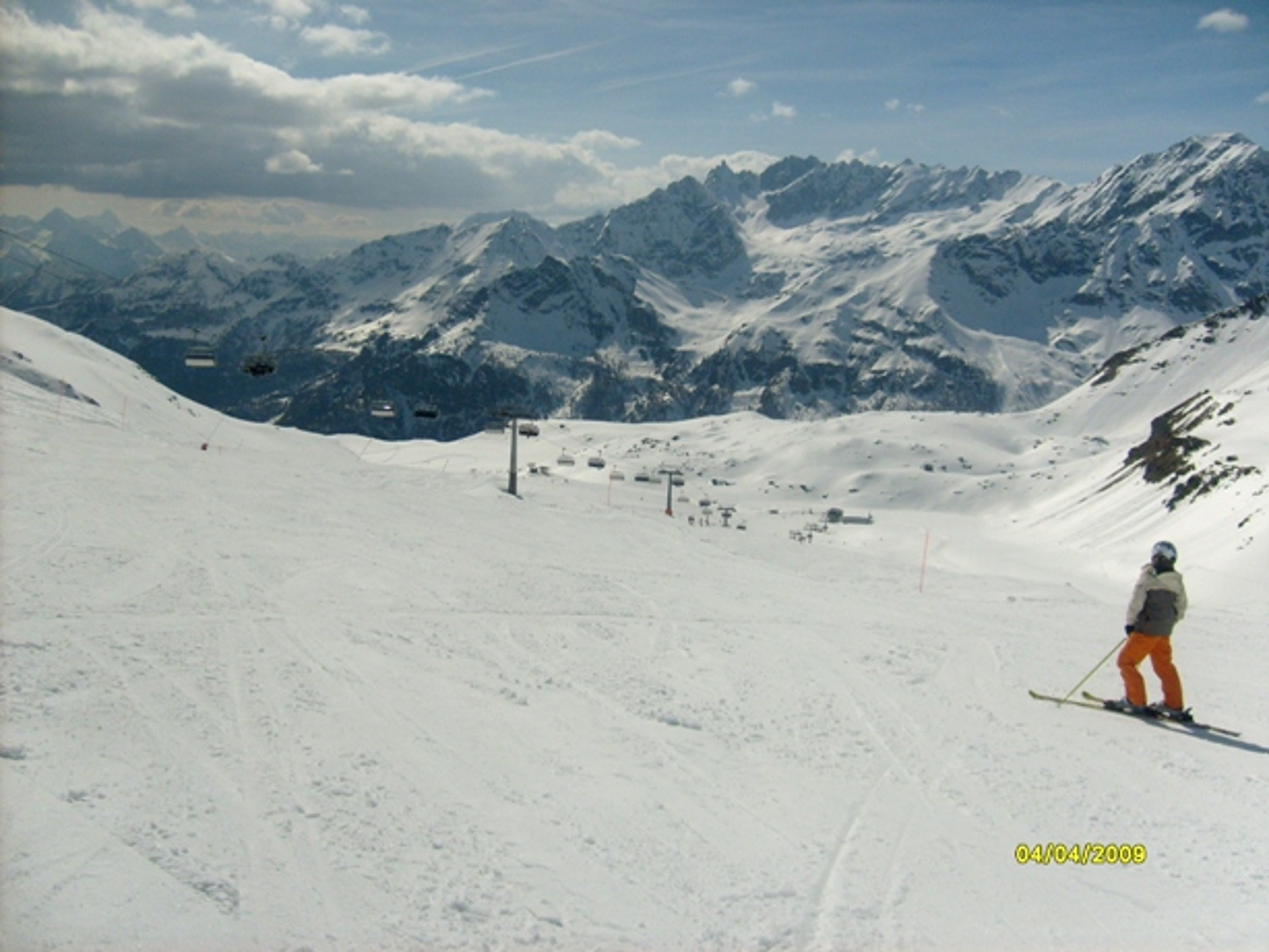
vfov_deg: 40.7
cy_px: 476
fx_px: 1284
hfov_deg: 52.6
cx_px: 634
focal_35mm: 35
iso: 80
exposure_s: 1/1500
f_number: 7.1
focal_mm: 5.8
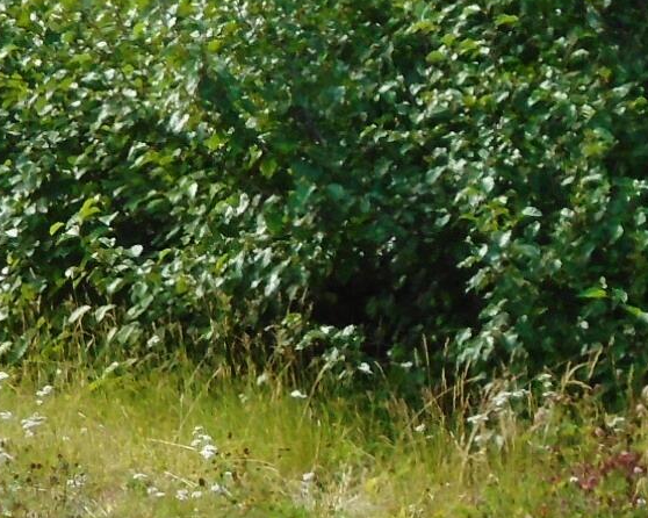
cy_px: -89
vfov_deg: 5.9
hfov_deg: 7.3
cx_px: -257
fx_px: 5042
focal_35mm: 263
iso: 100
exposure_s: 1/125
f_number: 4.9
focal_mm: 10.2
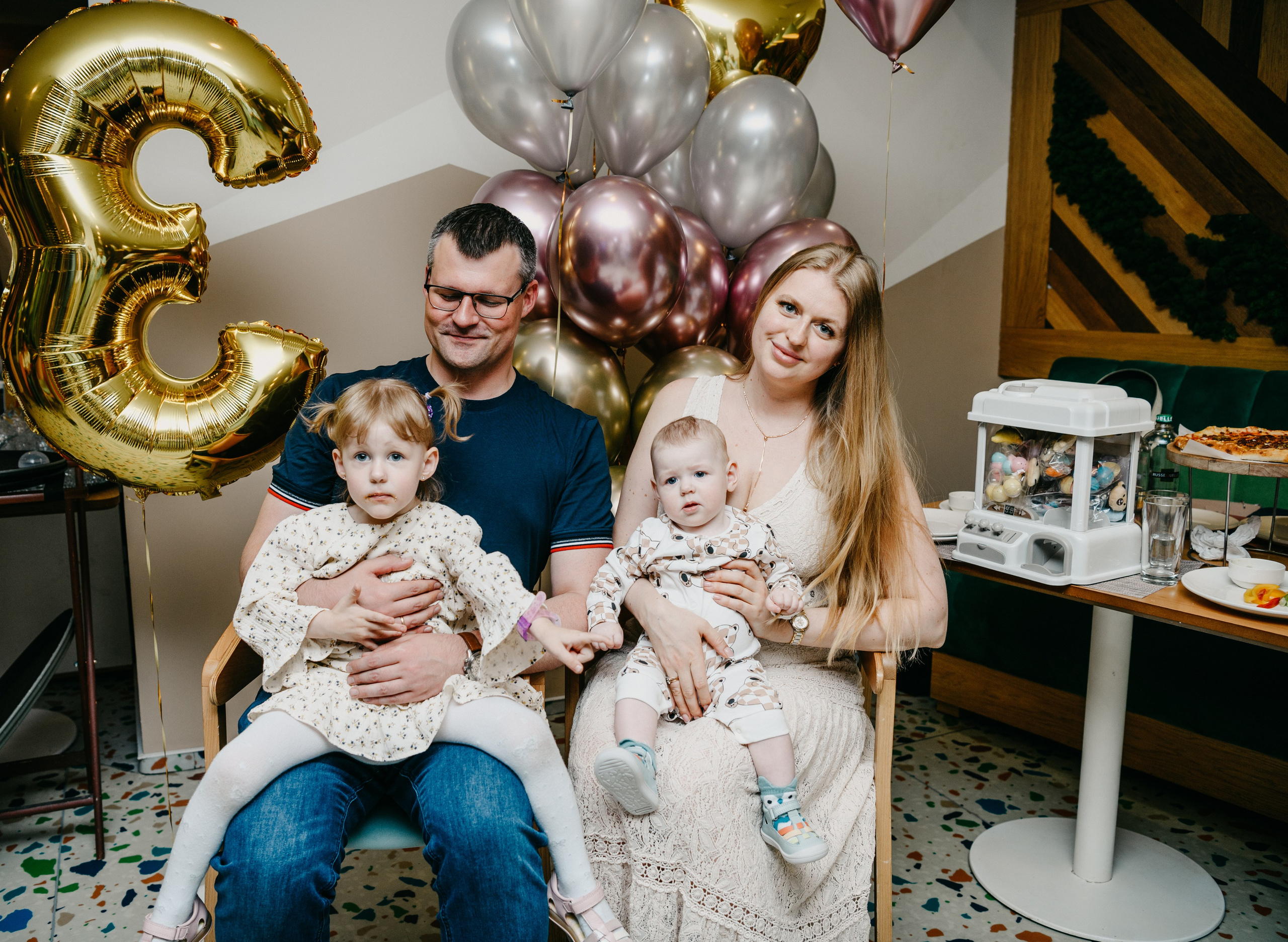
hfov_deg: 58.3
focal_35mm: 31
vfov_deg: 44.5
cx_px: 574
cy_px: 466
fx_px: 1150
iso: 125
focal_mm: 29
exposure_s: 1/160
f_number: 3.5
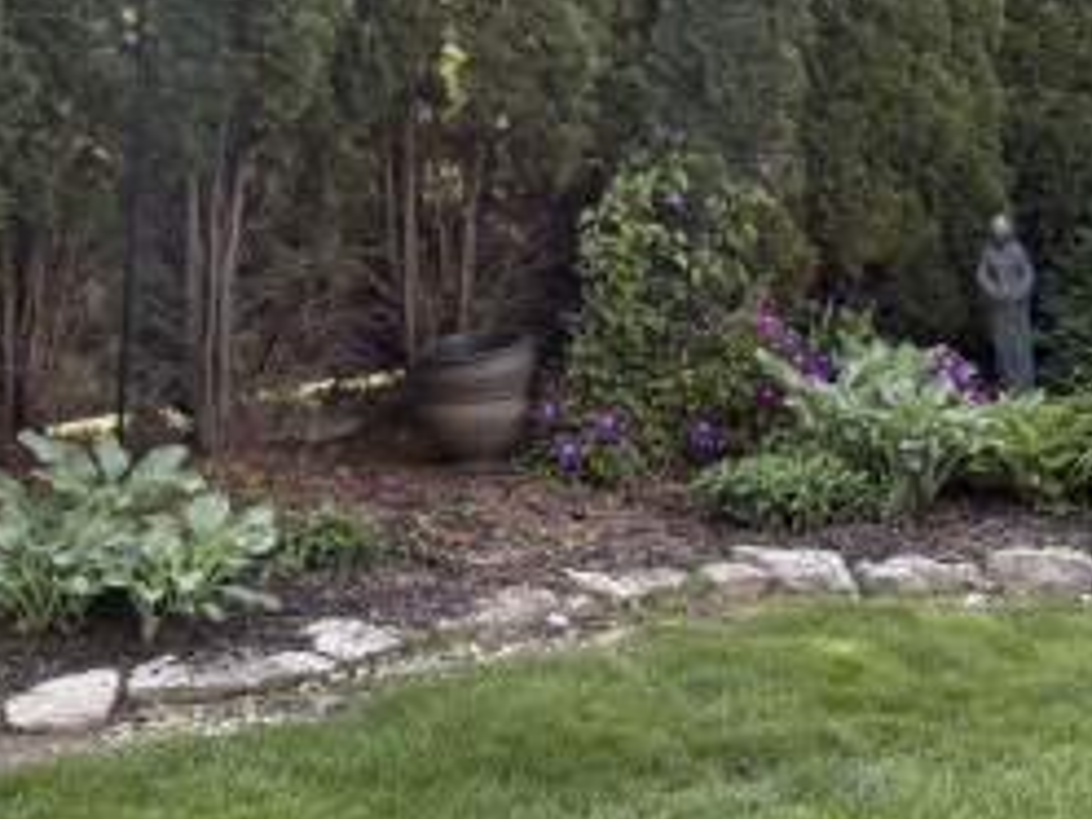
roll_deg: -0.8
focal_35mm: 70
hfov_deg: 27.7
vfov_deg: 20.6
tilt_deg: -2.0
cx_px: 676
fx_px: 2208
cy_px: 97
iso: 64
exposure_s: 1/402
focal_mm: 5.96
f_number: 1.6
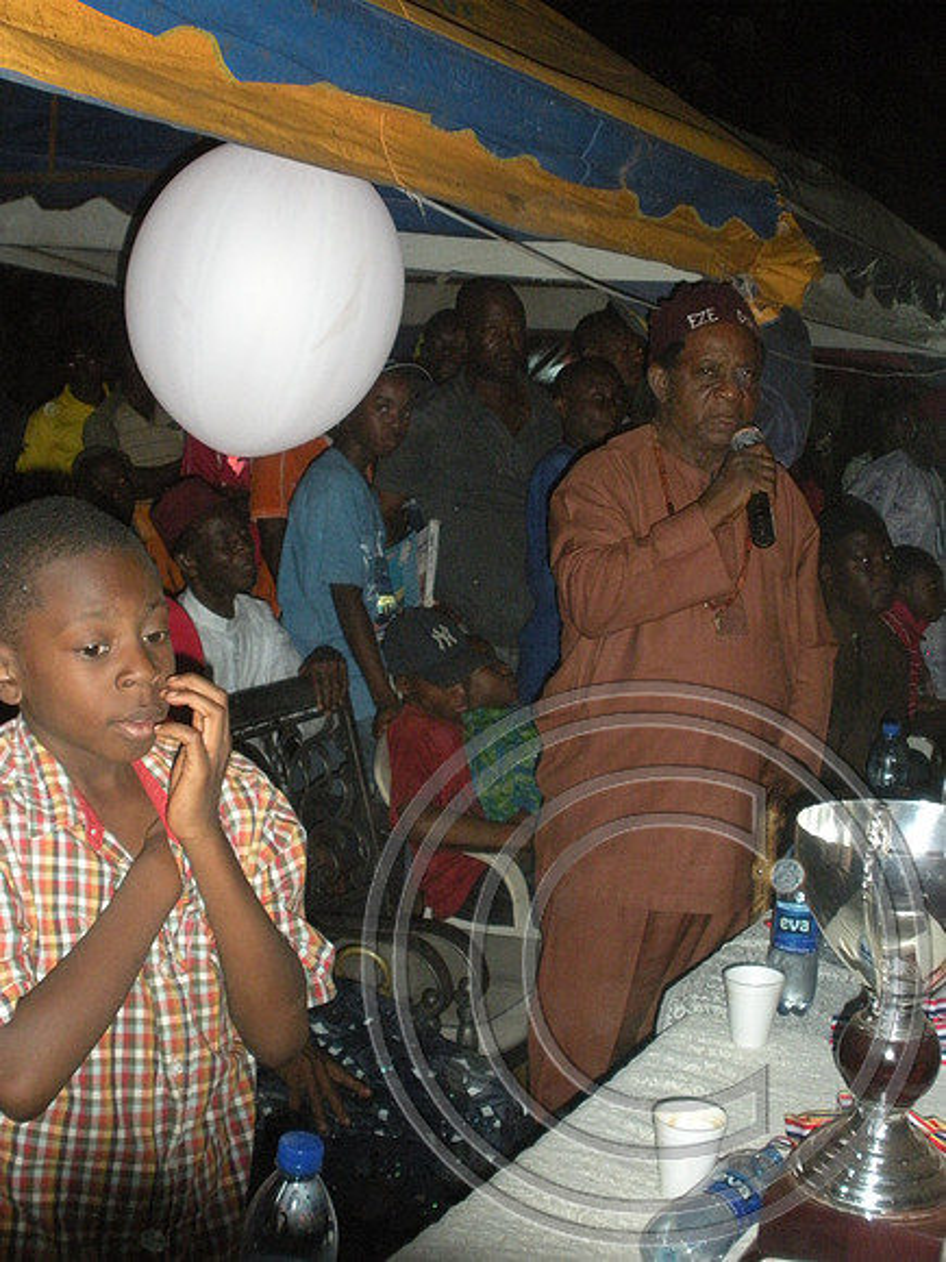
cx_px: 473
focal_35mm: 44
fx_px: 1603
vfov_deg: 42.9
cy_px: 631
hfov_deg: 32.9
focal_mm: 7.7
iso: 419
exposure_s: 1/60
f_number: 4
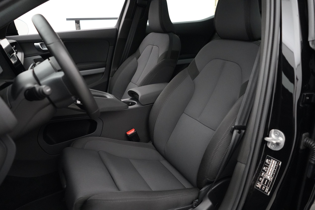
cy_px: 105
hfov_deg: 65.5
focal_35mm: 28
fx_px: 245
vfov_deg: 46.4
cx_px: 158
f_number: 3.5
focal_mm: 28
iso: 12800
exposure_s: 1/160
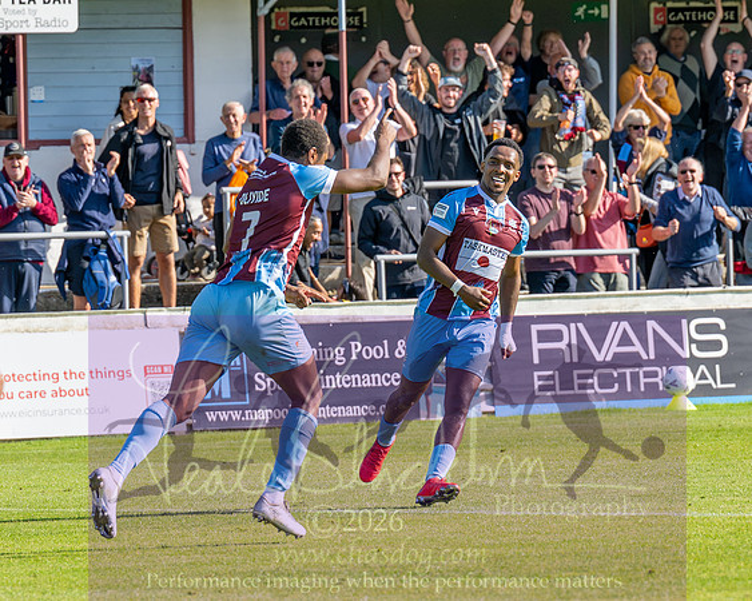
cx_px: 104
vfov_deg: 4.0
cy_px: 291
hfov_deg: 5.0
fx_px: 8628
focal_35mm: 388
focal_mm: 125
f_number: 4
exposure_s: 1/2500
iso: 400
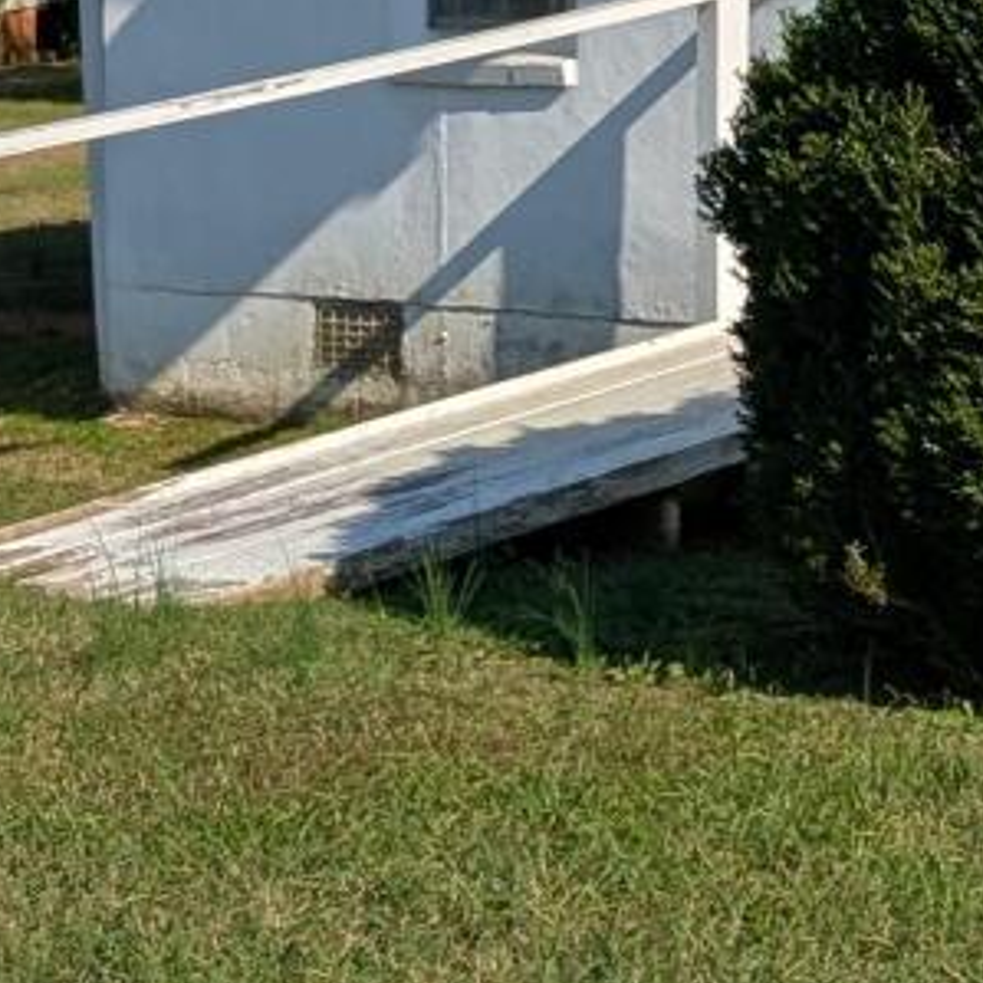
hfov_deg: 11.3
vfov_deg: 12.1
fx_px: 4562
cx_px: 1895
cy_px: -95
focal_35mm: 142
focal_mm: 6.9
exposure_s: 1/1689
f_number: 1.68
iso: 22
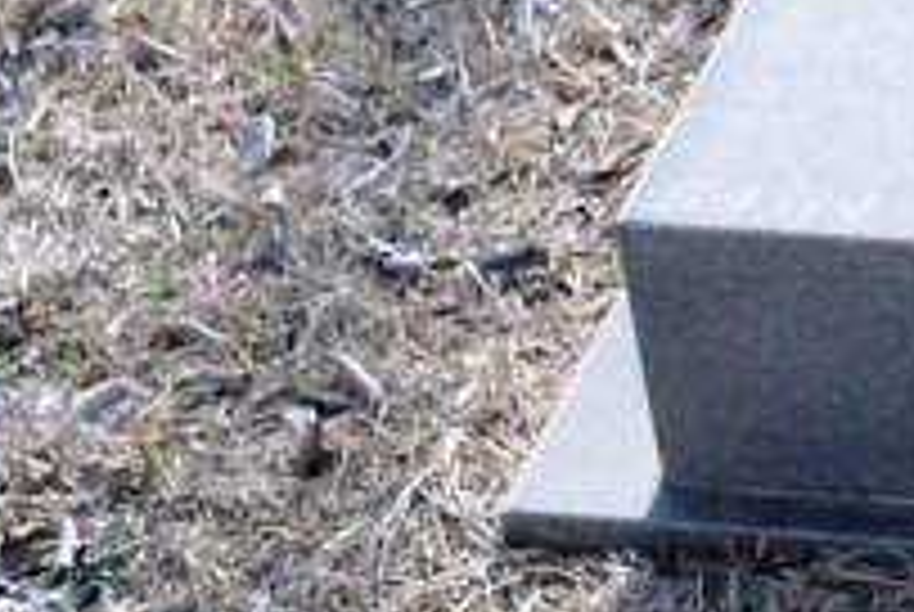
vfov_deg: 5.0
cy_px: -461
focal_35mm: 272
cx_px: 2022
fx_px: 6916
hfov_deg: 7.2
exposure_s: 1/160
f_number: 6.3
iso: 100
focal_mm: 36
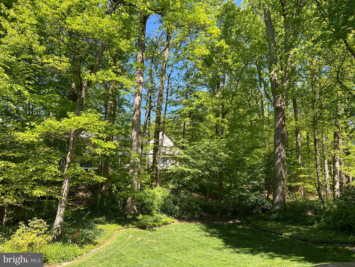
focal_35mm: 26
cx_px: 178
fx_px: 267
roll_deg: -0.8
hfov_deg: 67.3
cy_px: 134
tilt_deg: +11.5
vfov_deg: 53.1
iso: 50
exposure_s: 1/873
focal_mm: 5.7
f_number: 1.5
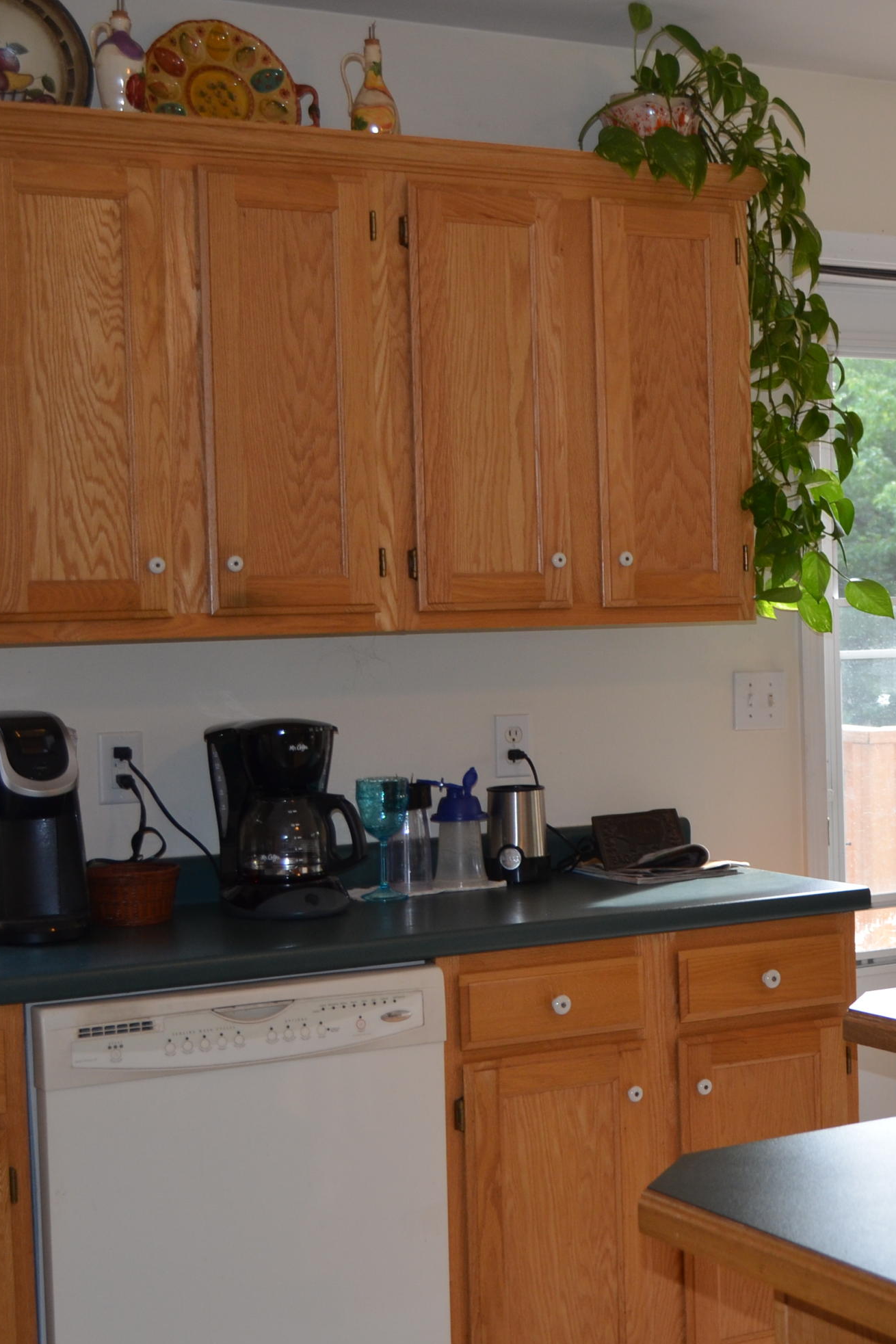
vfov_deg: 31.4
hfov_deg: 20.6
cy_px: 674
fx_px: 2389
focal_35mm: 64
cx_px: 888
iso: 400
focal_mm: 28
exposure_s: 1/80
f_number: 4.5
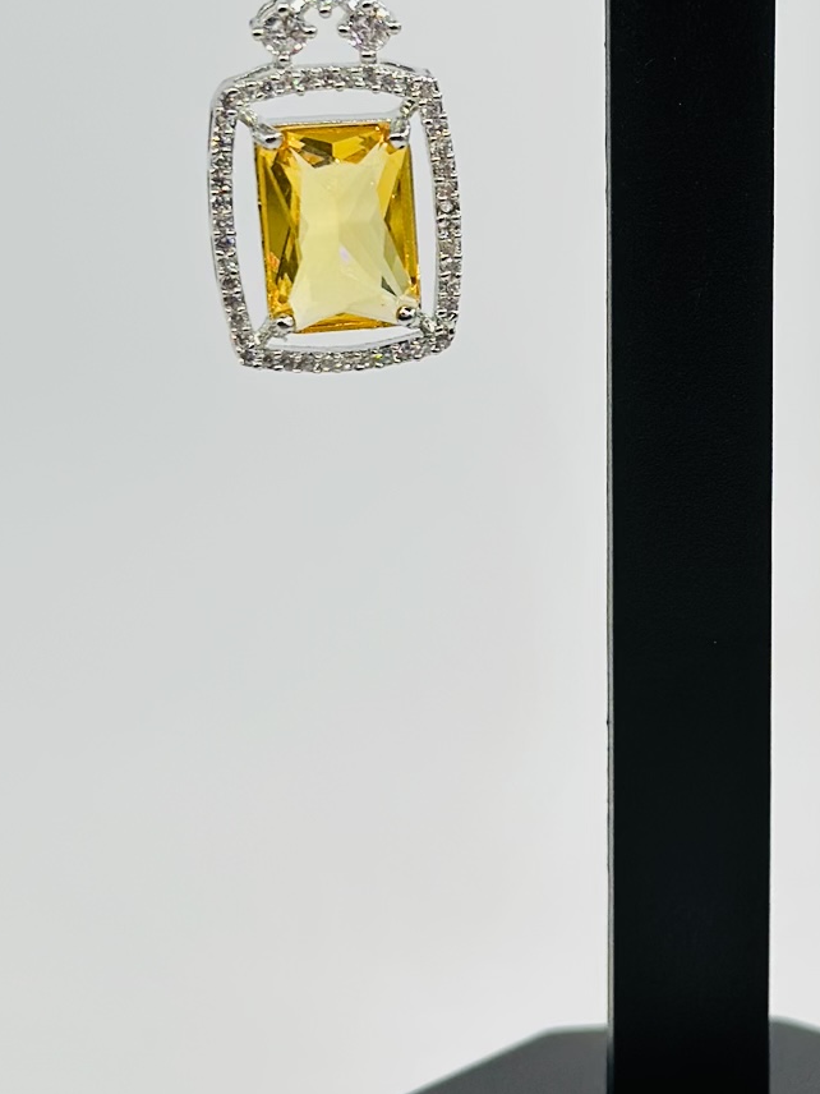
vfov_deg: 17.3
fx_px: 3569
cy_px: 261
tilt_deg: -10.1
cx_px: 763
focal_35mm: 113
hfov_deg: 13.0
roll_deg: +1.5
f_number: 1.78
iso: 80
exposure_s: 1/1376
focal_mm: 6.86
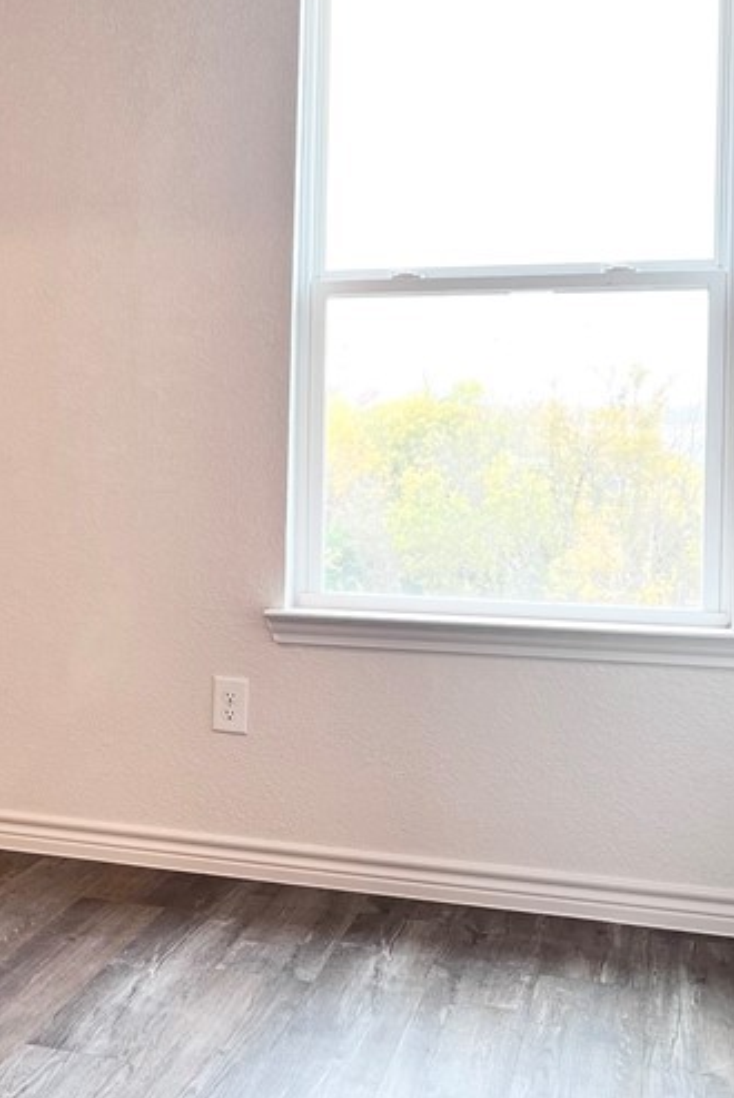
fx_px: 1710
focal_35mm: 56
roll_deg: -0.6
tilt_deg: -0.2
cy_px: 462
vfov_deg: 35.5
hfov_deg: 22.8
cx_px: -76
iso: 80
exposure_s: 1/120
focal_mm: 5.7
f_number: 1.5
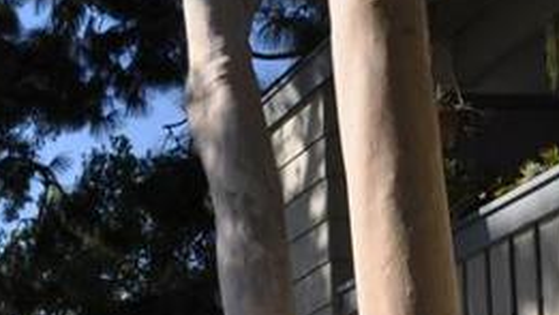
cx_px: -201
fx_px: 1824
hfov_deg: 16.3
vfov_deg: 9.4
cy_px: 561
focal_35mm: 123
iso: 200
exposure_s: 1/200
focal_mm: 20
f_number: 11
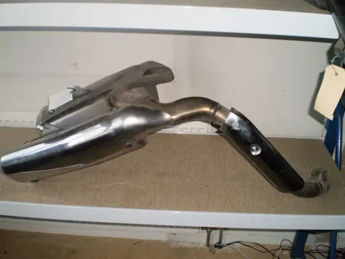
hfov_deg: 51.4
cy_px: 130
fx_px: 359
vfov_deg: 39.7
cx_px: 172
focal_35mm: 36
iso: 125
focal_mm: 6.3
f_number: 3.1
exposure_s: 1/30
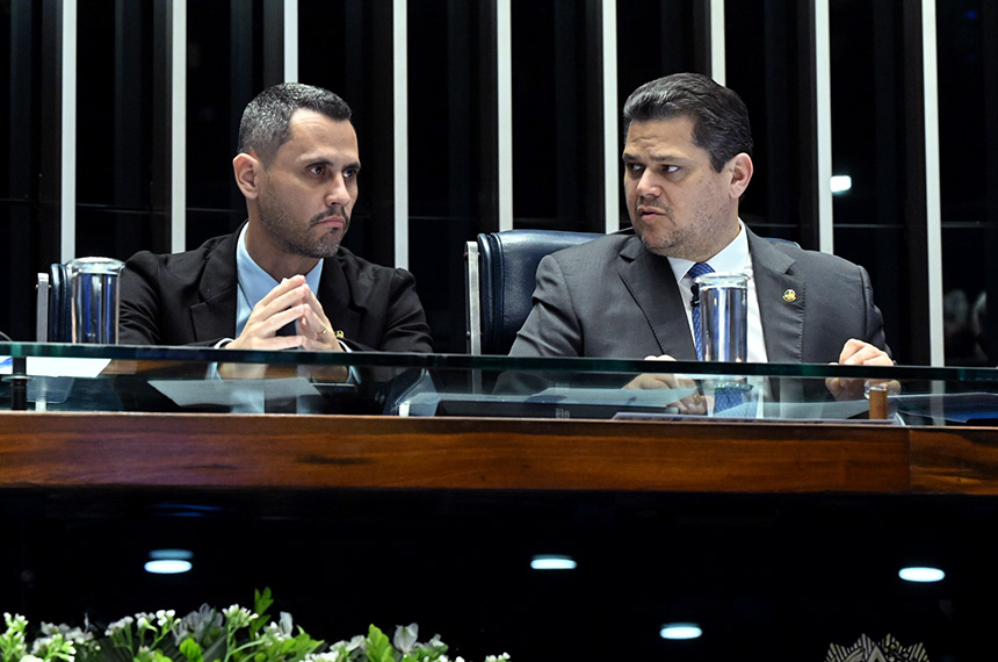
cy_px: 331
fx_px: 2905
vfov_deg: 13.0
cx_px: 499
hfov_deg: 19.5
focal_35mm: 105
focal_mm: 70
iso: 5000
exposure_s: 1/200
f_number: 4
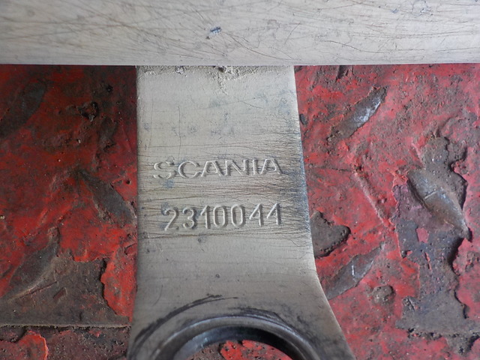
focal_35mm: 30
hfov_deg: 60.0
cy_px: 180
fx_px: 416
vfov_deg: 46.8
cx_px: 240
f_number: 3.3
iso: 125
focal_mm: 4.1
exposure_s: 1/40
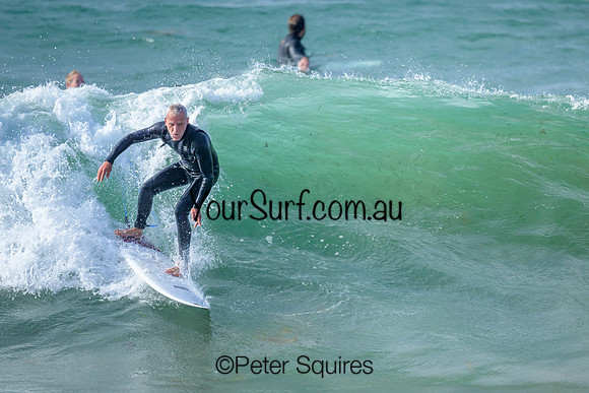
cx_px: 312
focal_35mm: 1059
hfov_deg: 1.9
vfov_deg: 1.3
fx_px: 17326
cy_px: 208
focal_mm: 800
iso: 400
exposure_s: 1/2000
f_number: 6.3
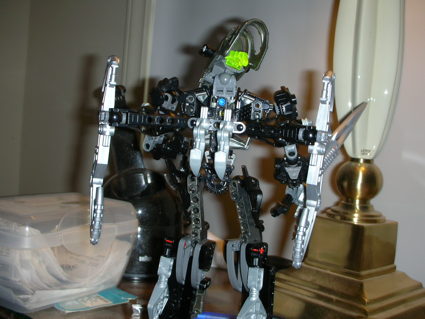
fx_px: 565
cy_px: 160
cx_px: 212
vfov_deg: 31.5
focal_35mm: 46
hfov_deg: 41.2
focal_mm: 7.7
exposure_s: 1/60.1
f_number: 3.5
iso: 50
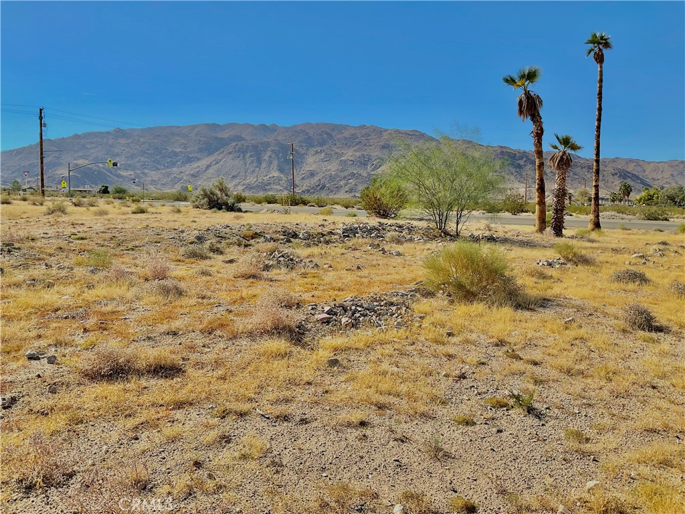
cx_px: 342
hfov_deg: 61.7
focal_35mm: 29
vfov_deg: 48.2
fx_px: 574
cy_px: 257
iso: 16
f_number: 1.8
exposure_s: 1/2667
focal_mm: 3
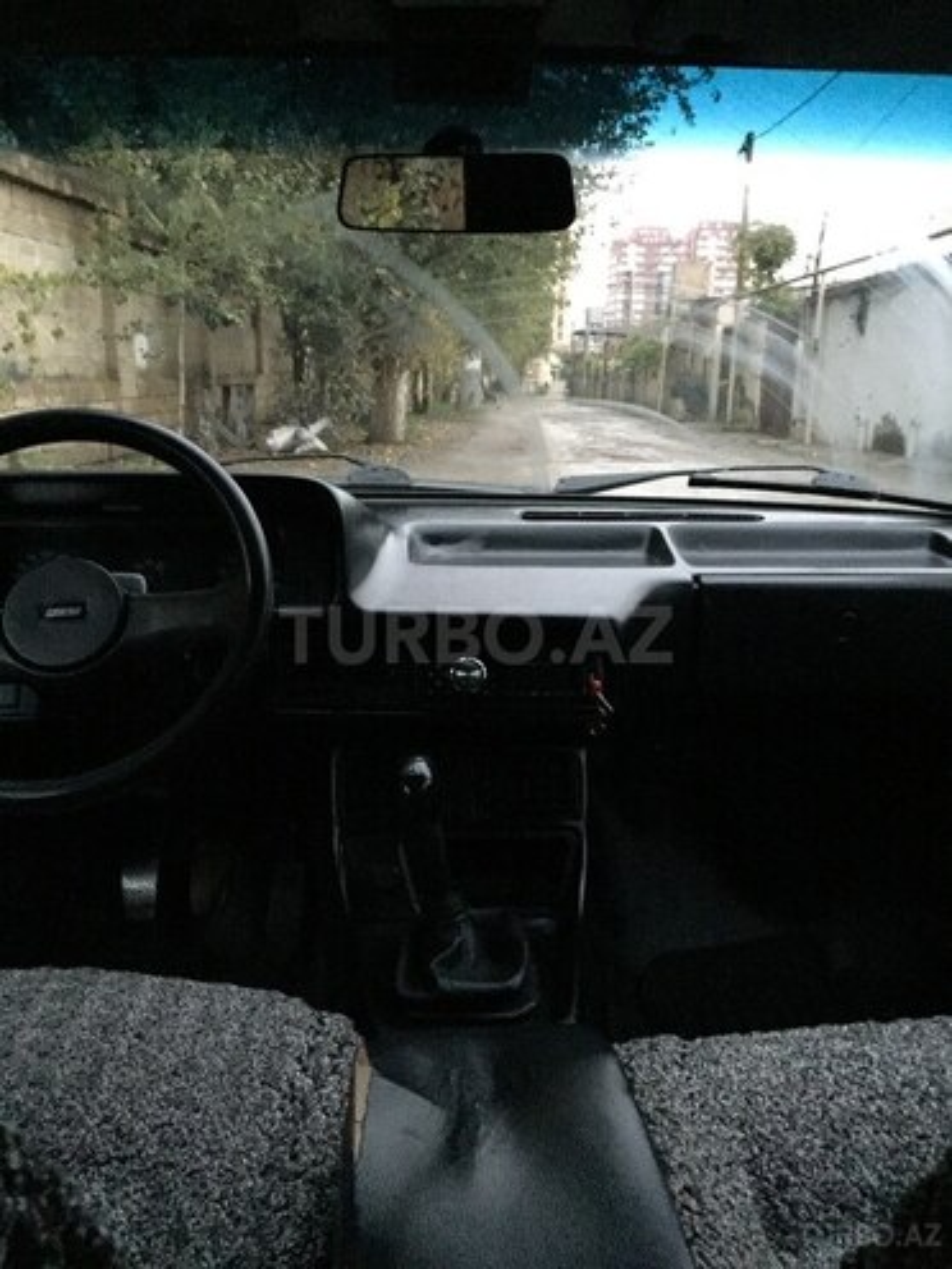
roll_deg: -0.5
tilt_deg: -13.9
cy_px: 634
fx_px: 1063
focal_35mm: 29
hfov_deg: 48.2
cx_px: 476
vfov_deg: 61.7
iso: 1600
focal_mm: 4.15
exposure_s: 1/17
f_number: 2.2
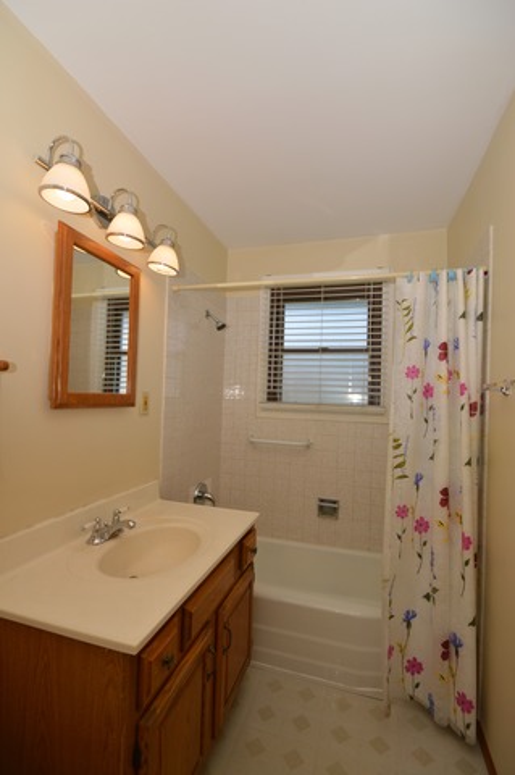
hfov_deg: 71.9
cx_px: 258
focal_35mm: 16
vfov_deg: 95.0
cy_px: 388
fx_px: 355
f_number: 11
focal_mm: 11
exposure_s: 1/60
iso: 100
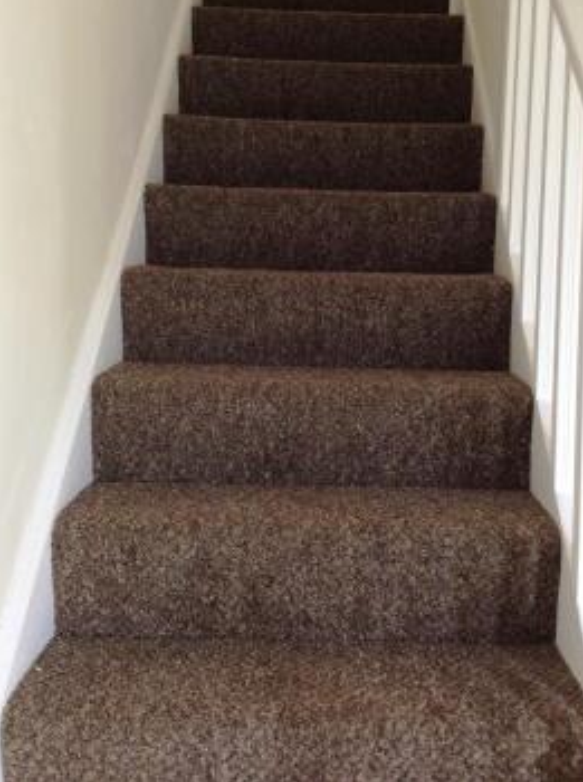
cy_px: 298
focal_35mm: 40
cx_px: 357
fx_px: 902
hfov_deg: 35.7
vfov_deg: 46.5
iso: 40
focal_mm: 3.3
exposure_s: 1/33
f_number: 2.4
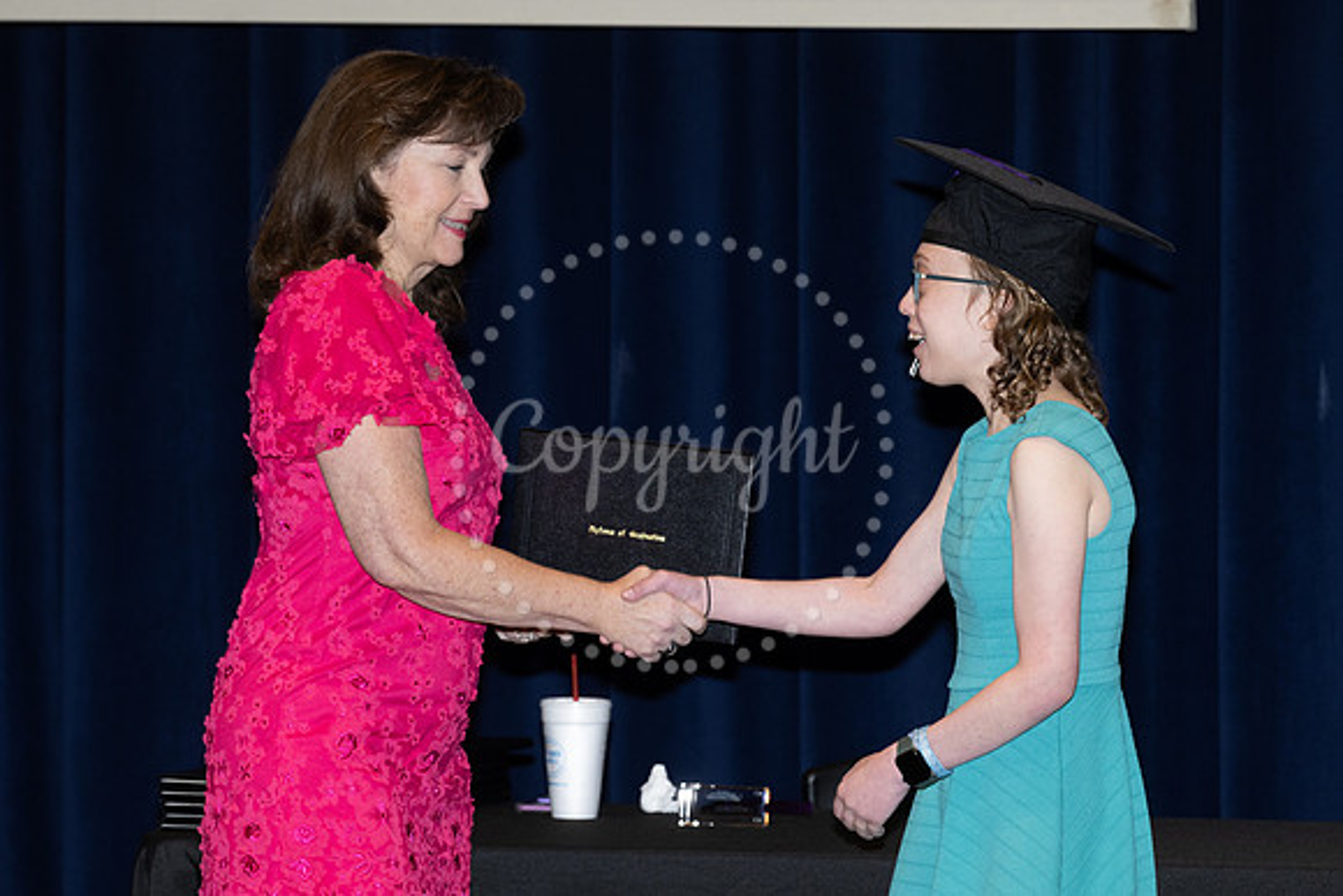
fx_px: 5376
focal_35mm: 144
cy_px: 440
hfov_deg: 14.2
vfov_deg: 9.5
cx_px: 800
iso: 640
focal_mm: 99
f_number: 5.6
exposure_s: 1/80
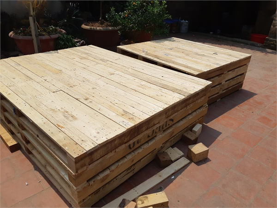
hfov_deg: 67.3
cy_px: 104
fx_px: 208
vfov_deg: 53.1
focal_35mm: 26
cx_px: 138
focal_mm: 3.93
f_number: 1.7
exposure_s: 1/4167
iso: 40
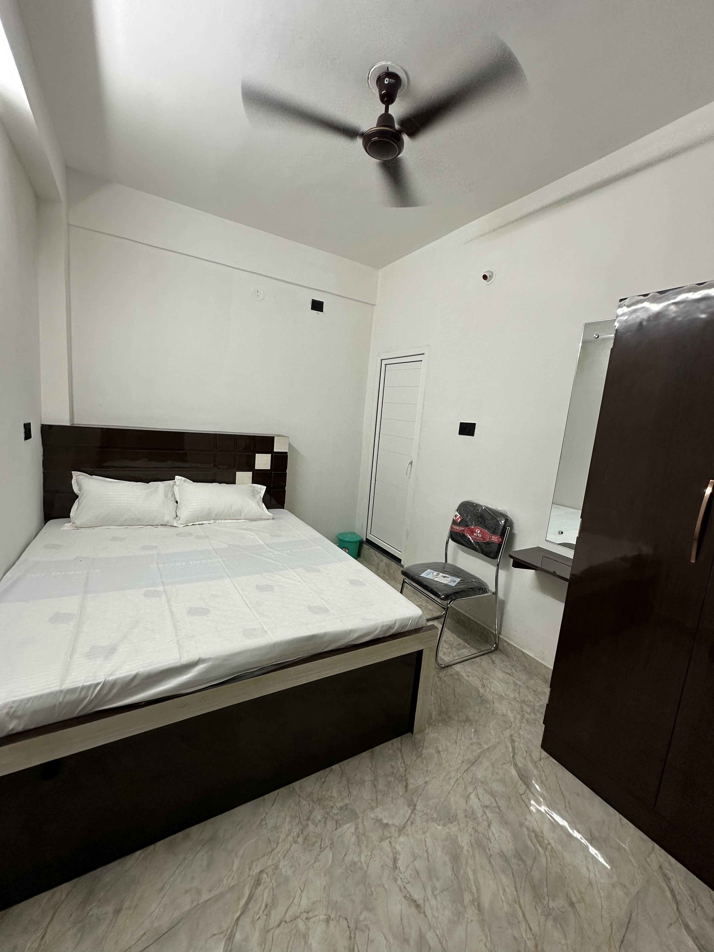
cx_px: 357
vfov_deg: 102.1
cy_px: 476
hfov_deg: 85.7
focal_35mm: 14
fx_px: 385
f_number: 2.2
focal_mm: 2.22
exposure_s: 1/102
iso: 160
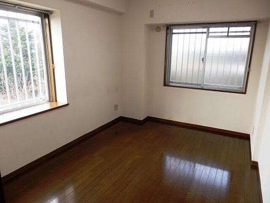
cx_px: 135
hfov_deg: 69.4
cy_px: 102
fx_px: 195
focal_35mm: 25
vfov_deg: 54.9
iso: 100
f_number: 3
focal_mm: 4.5
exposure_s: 1/80
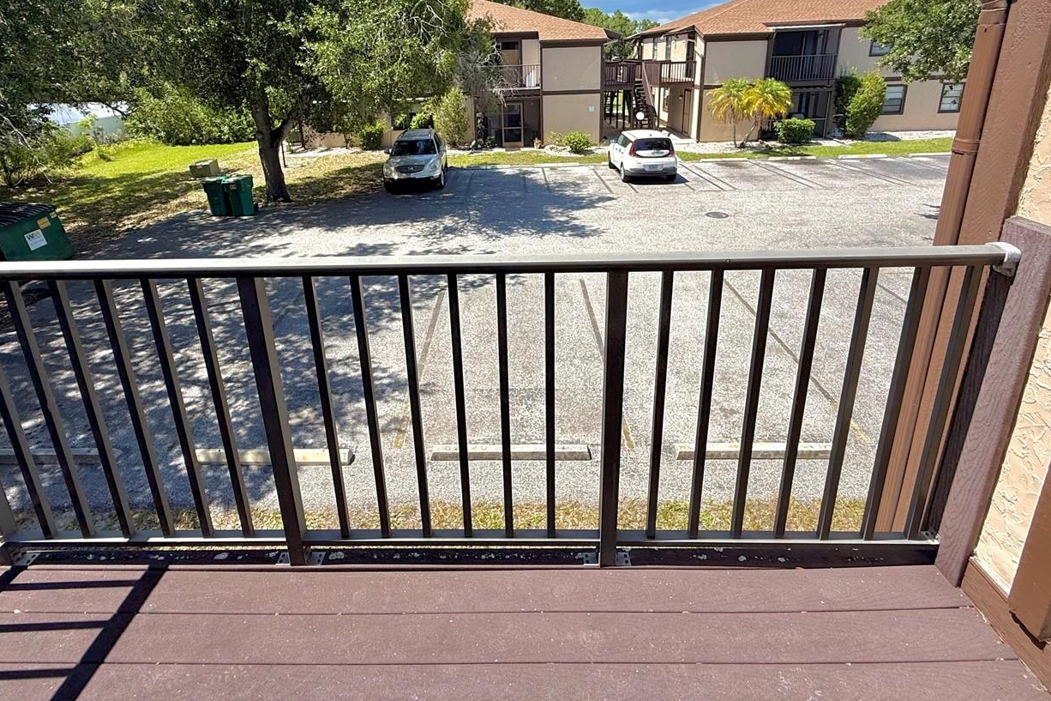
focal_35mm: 19
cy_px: 221
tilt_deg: -17.1
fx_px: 555
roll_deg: +2.5
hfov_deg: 86.9
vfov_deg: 62.6
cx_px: 504
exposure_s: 1/1368
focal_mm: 2.22
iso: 50
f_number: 2.2
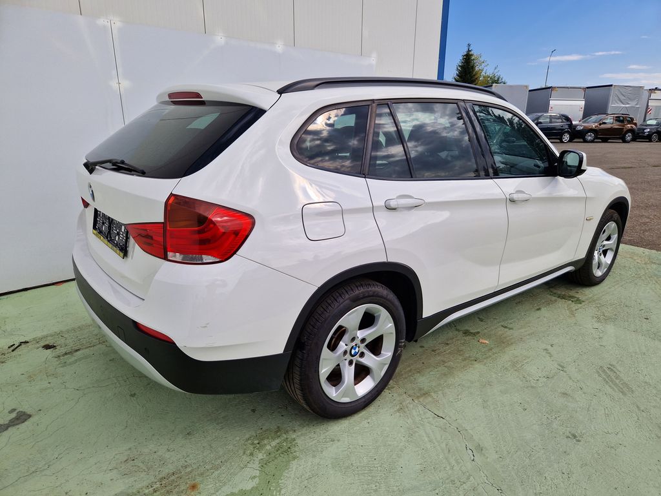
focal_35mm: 23
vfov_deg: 58.9
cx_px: 330
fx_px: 439
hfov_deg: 73.9
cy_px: 248
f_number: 1.8
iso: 50
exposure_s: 1/1852
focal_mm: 5.4
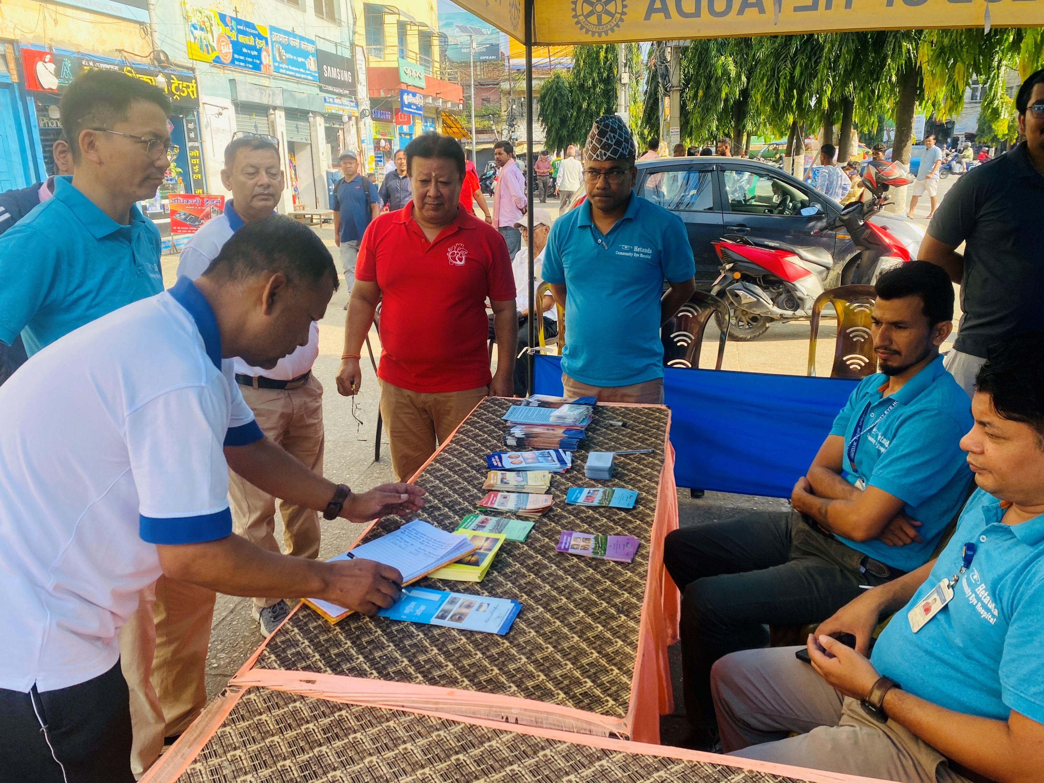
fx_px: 784
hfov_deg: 67.3
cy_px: 392
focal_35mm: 26
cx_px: 522
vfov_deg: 53.1
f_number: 1.8
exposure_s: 1/510
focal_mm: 4.25
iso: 32
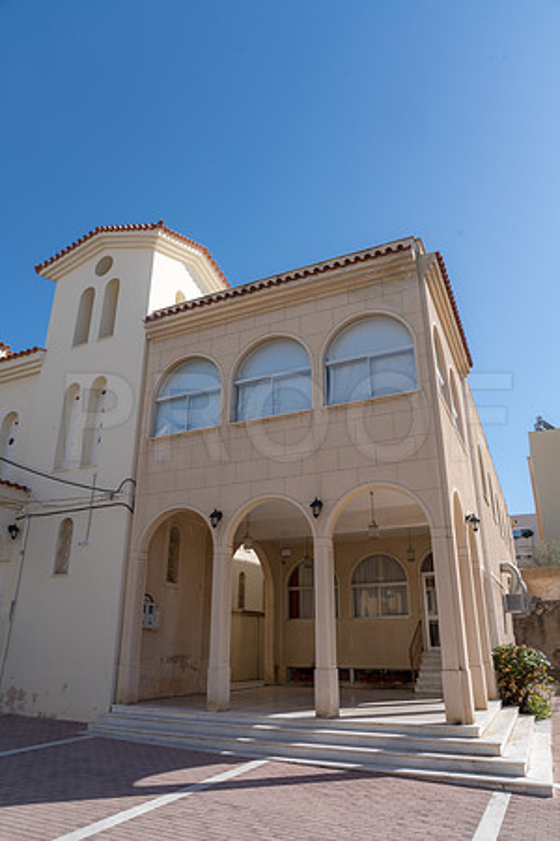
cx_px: 280
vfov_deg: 73.7
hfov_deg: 53.1
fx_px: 560
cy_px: 420
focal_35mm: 24
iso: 250
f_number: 13
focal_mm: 24
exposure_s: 1/160
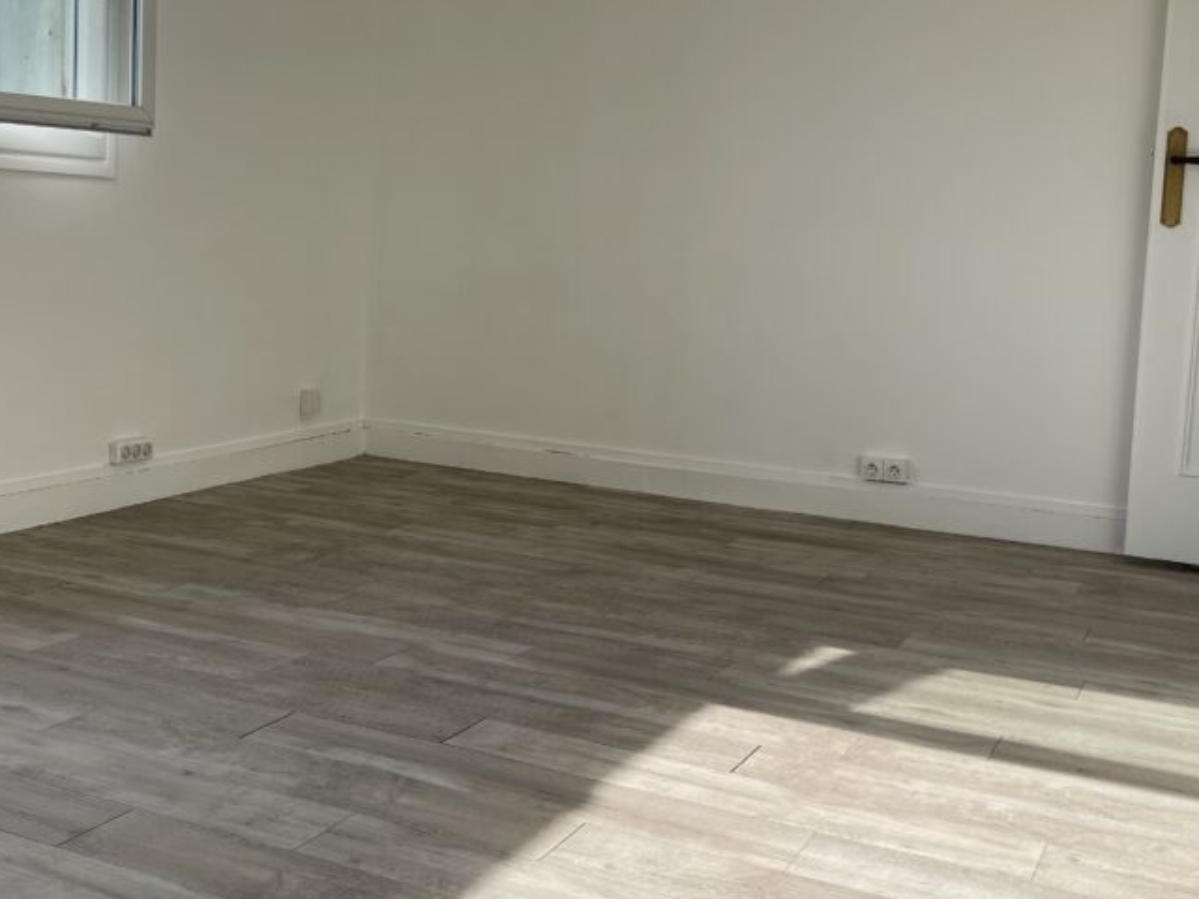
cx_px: 500
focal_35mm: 40
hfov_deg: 46.6
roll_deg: -1.1
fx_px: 1385
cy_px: 356
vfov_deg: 35.8
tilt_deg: -6.3
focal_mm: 5.1
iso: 32
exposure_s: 1/1493
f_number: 1.6
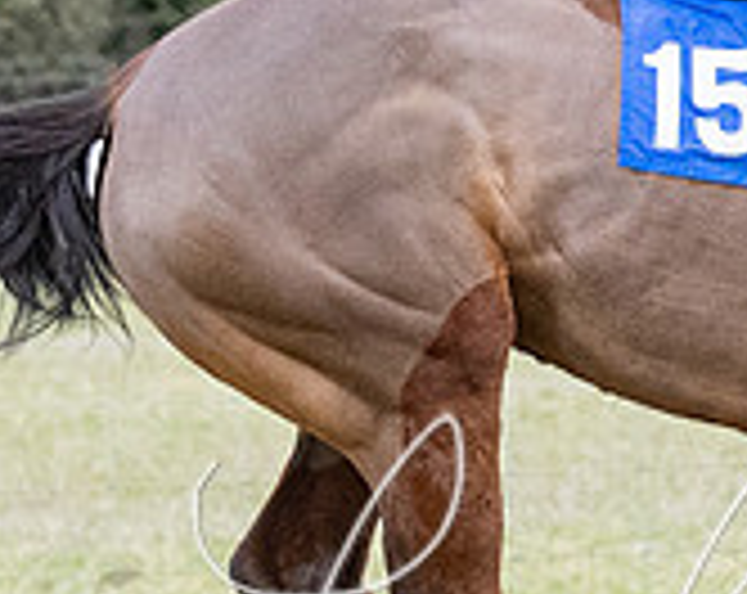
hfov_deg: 2.8
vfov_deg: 2.2
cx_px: 1302
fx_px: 15395
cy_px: 451
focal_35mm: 698
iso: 1600
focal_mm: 89
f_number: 4
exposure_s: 1/1000
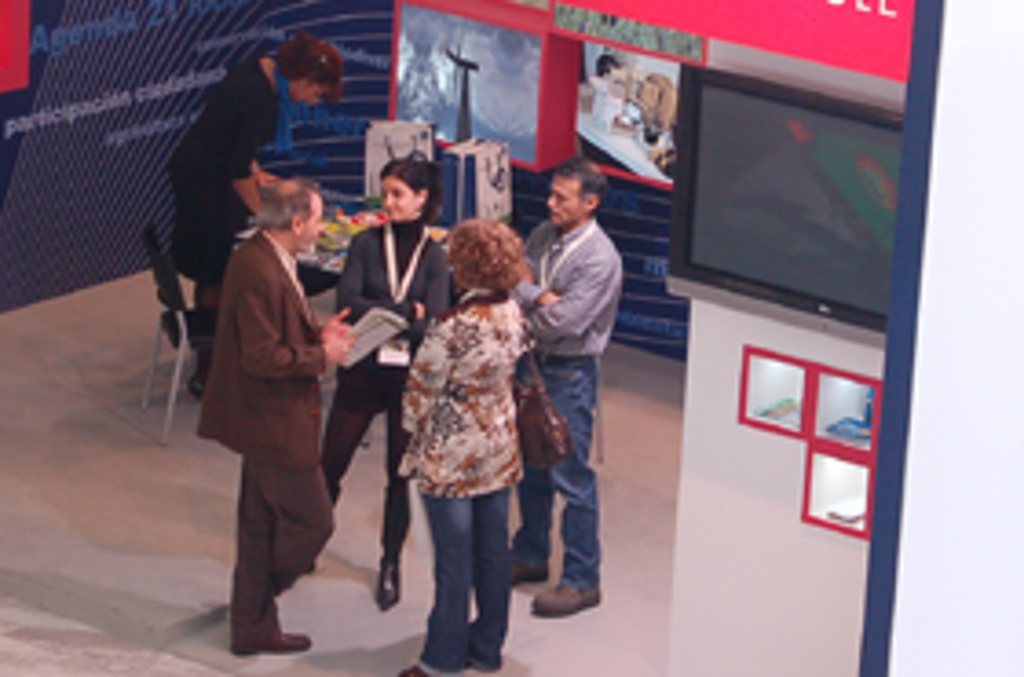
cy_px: 124
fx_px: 5023
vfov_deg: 7.7
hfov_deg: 11.6
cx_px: 421
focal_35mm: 177
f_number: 7.1
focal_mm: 55
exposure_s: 1/30
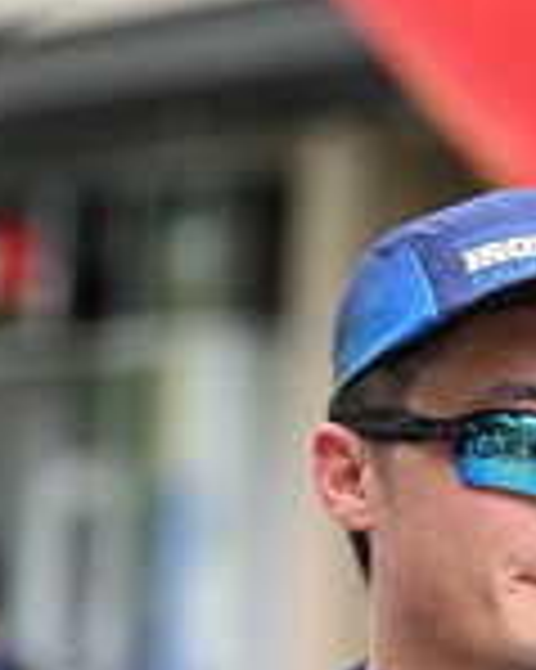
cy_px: 796
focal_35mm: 351
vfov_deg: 5.5
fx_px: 6967
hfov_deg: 4.4
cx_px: 651
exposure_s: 1/1600
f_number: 2.8
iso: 640
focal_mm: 101
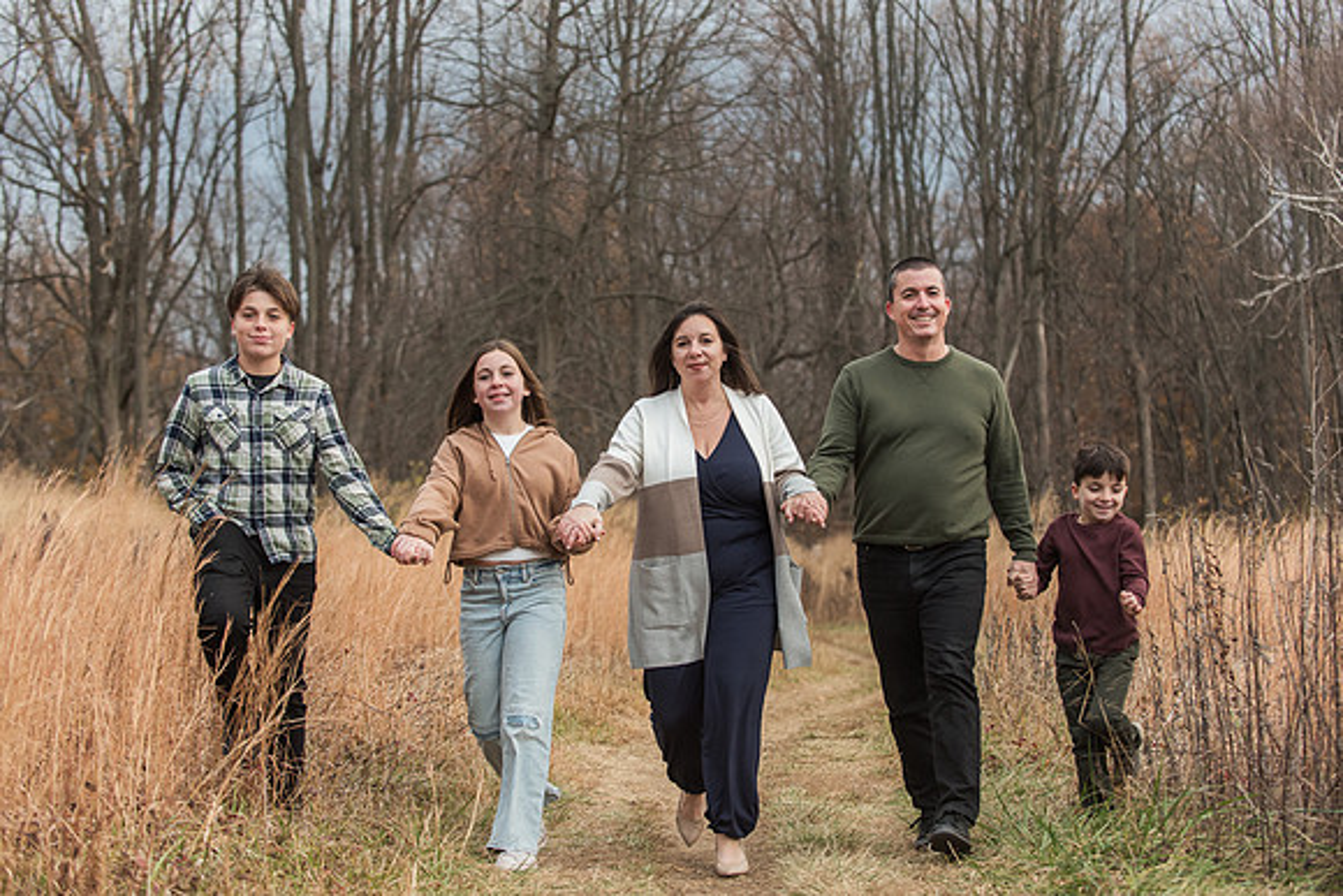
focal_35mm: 73
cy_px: 437
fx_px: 2733
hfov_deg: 27.6
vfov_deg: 18.6
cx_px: 680
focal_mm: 70
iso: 1000
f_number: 3.5
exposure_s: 1/800
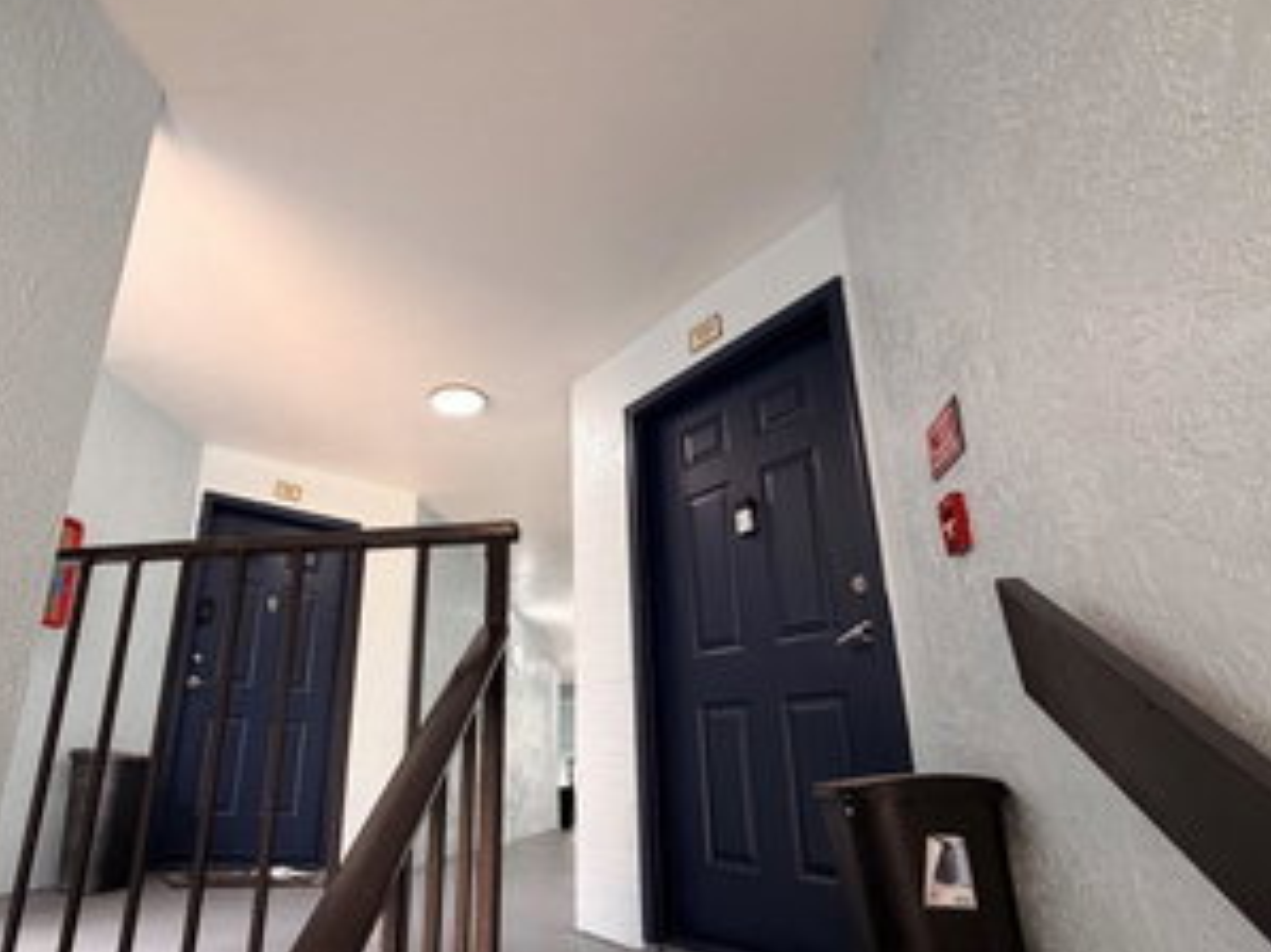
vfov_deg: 65.6
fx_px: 734
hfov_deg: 79.6
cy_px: 544
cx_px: 444
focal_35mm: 20
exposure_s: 1/121
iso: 125
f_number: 2.2
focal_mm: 2.22
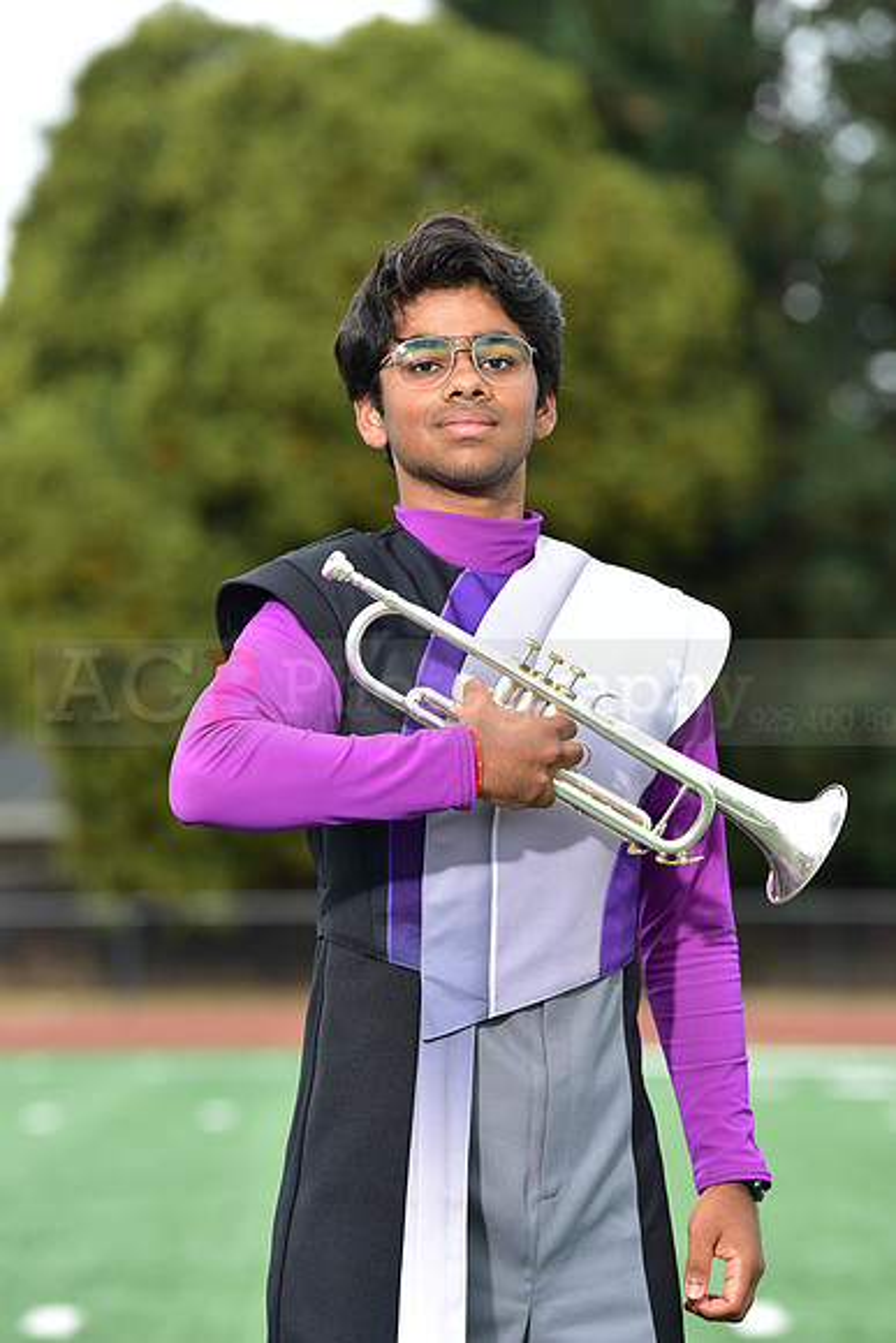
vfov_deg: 12.4
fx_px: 6156
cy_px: 672
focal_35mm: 165
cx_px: 448
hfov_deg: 8.3
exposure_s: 1/125
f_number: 4.5
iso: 500
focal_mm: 165
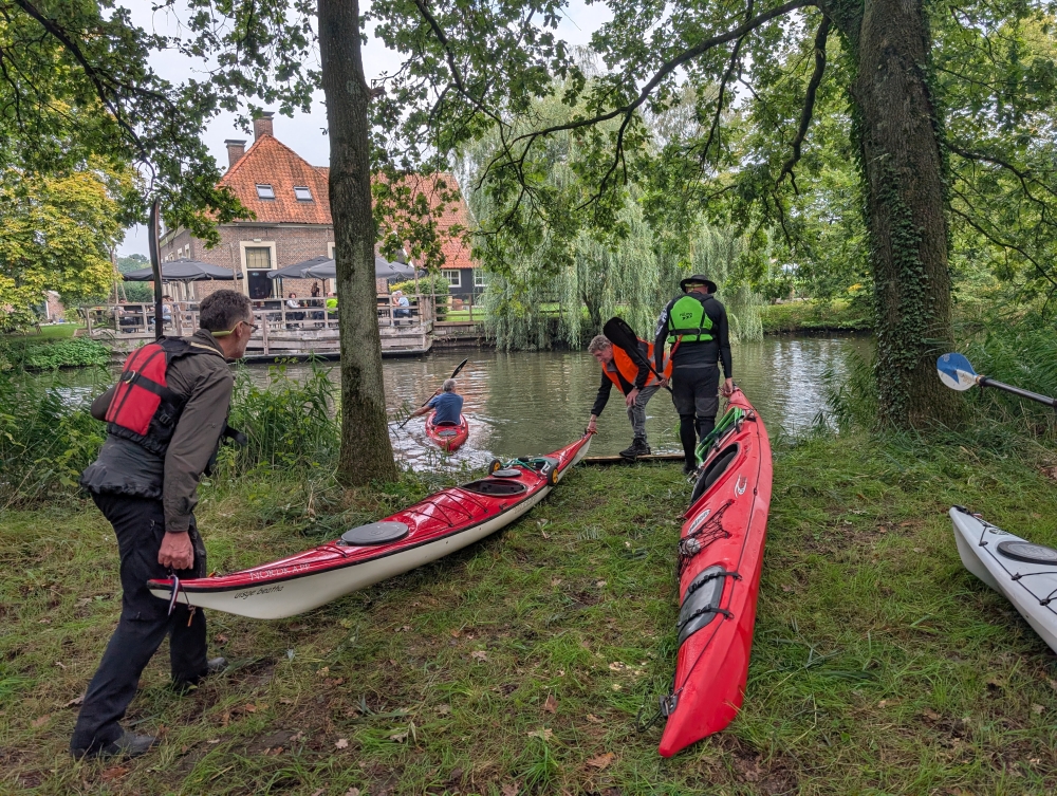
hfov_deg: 71.5
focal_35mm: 24
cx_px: 528
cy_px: 398
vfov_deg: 56.9
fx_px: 734
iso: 17
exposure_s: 1/352
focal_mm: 6.9
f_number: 1.68
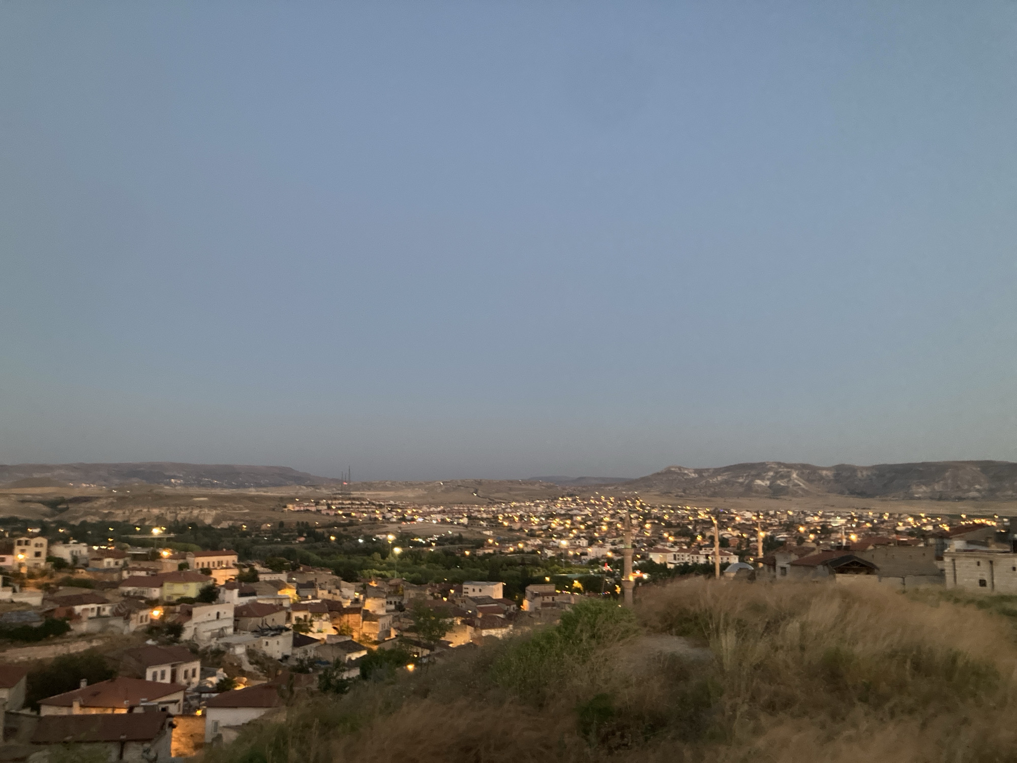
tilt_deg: +7.3
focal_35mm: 28
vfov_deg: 49.7
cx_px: 508
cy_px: 382
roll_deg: -0.5
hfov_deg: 63.4
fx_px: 823
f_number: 1.8
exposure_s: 1/25
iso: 500
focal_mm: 3.99
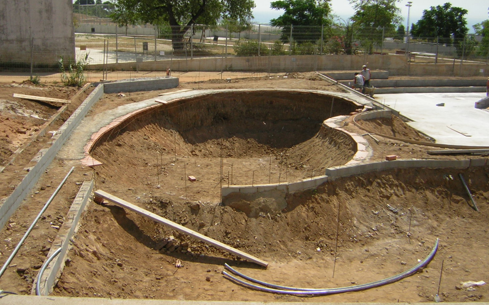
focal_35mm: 39
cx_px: 249
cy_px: 128
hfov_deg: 50.4
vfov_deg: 32.7
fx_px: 520
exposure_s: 1/382
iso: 50
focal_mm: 4.7
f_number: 5.2
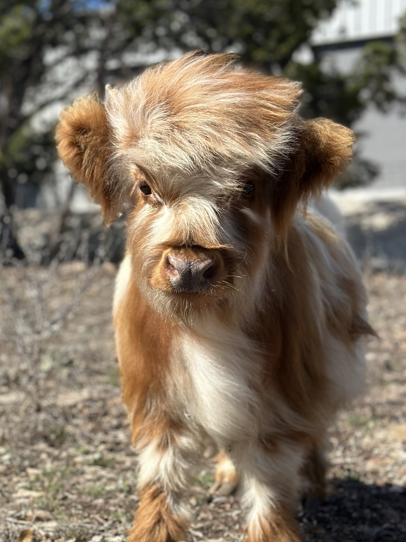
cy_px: 303
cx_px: 207
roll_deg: -3.5
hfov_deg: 25.7
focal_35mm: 57
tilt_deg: -0.6
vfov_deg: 33.7
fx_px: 891
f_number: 1.78
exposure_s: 1/3876
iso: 80
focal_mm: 6.86
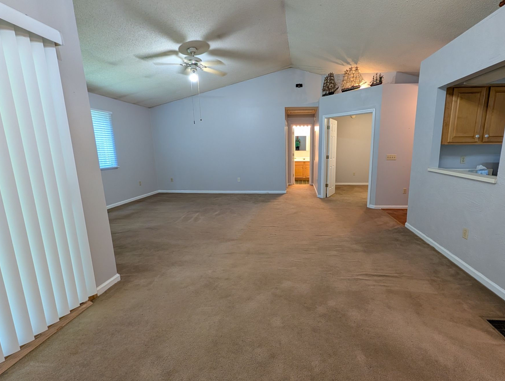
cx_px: 287
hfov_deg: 101.3
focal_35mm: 14
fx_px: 205
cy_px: 190
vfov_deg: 85.8
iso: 184
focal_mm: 2.02
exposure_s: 1/60
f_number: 1.7
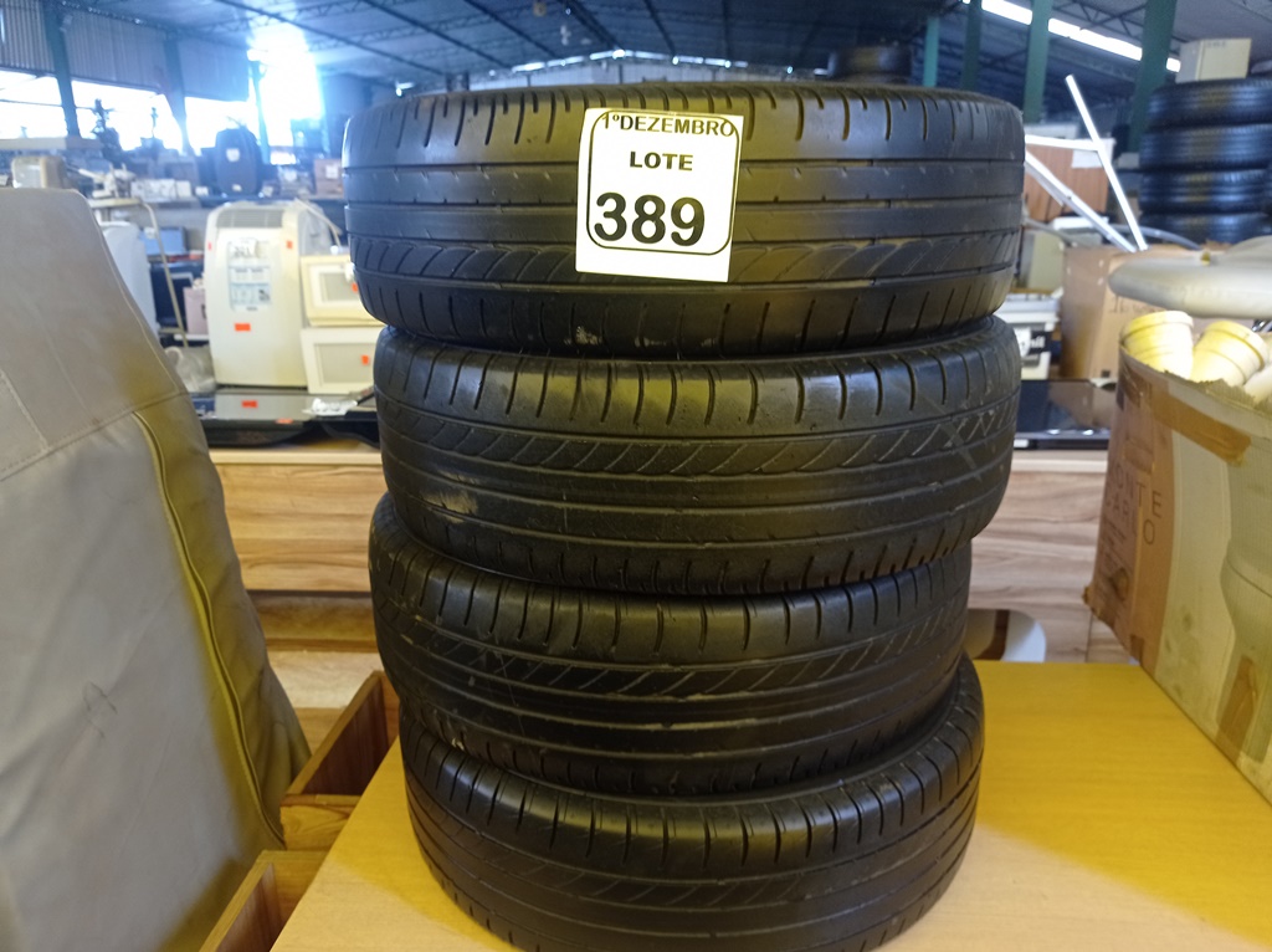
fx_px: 1028
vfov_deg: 49.7
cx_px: 636
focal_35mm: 28
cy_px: 476
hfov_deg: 63.5
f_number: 1.79
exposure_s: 1/60
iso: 143
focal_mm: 4.7
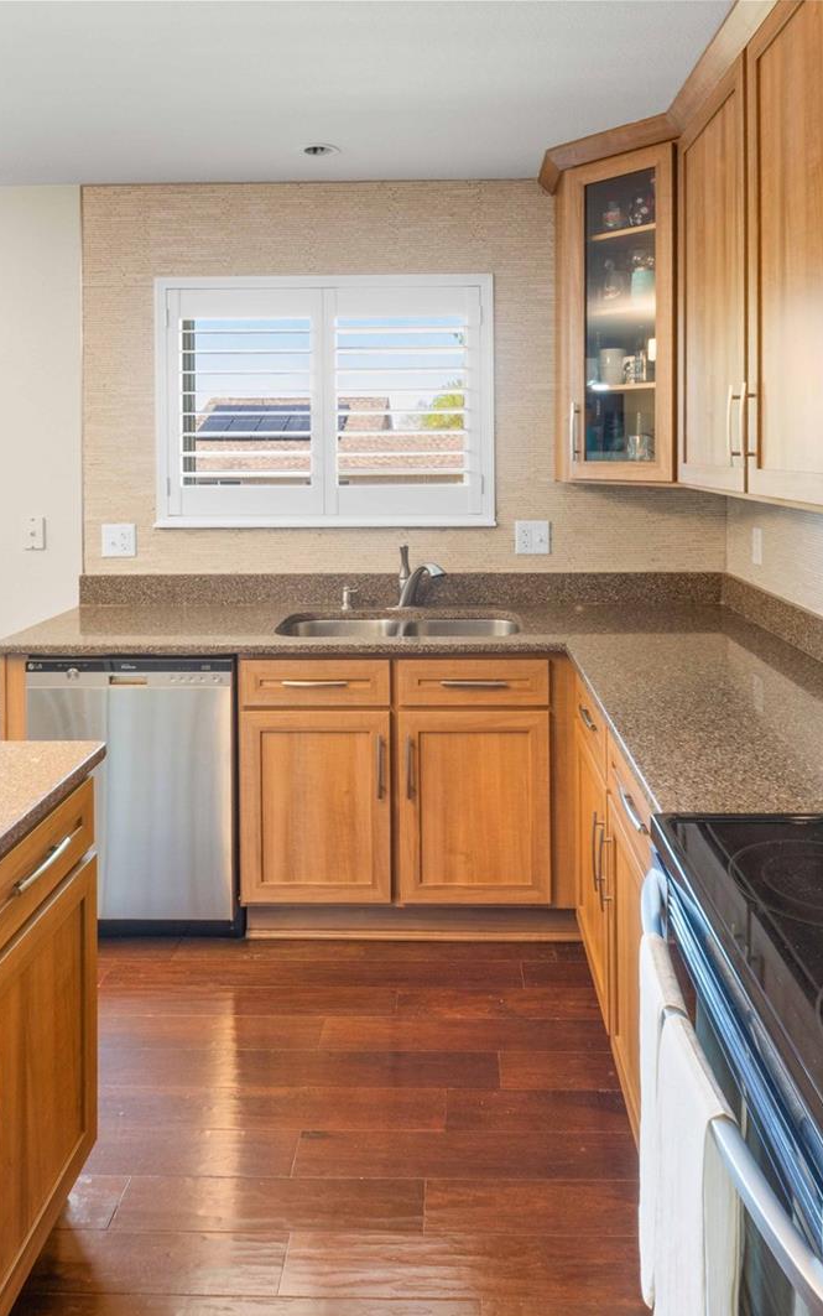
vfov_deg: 77.1
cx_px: 408
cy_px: 659
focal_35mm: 23
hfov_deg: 53.0
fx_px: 825
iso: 200
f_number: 10
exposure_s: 1/1.67
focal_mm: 10
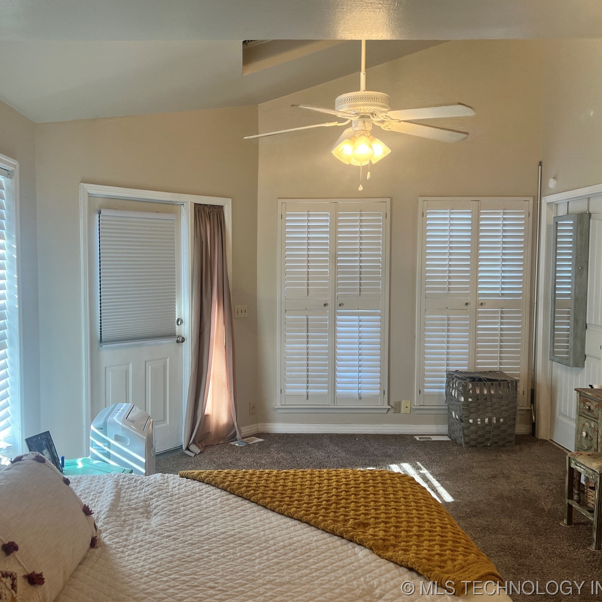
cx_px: 250
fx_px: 630
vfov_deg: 51.1
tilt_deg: -3.9
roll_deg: +0.4
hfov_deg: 50.9
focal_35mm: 32
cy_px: 292
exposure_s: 1/120
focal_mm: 5.7
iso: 80
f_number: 1.5
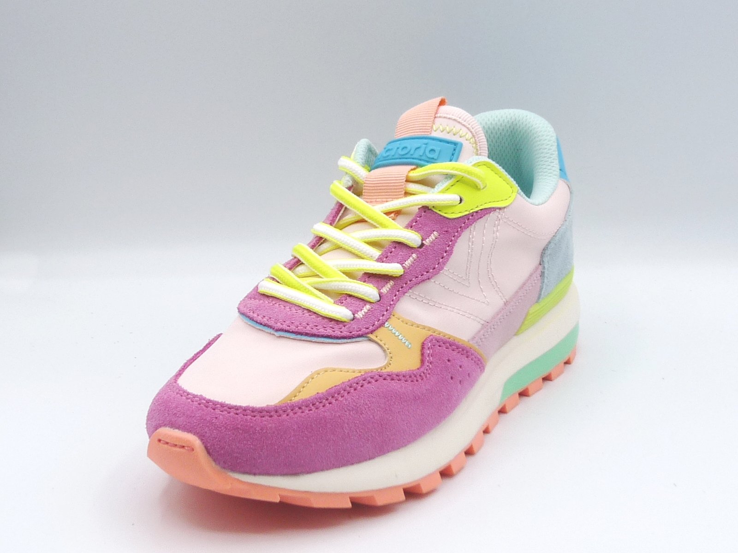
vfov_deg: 26.1
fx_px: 1194
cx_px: 369
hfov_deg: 34.3
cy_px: 276
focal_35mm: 56
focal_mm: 5.8
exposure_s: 1/200
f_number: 5.6
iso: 100
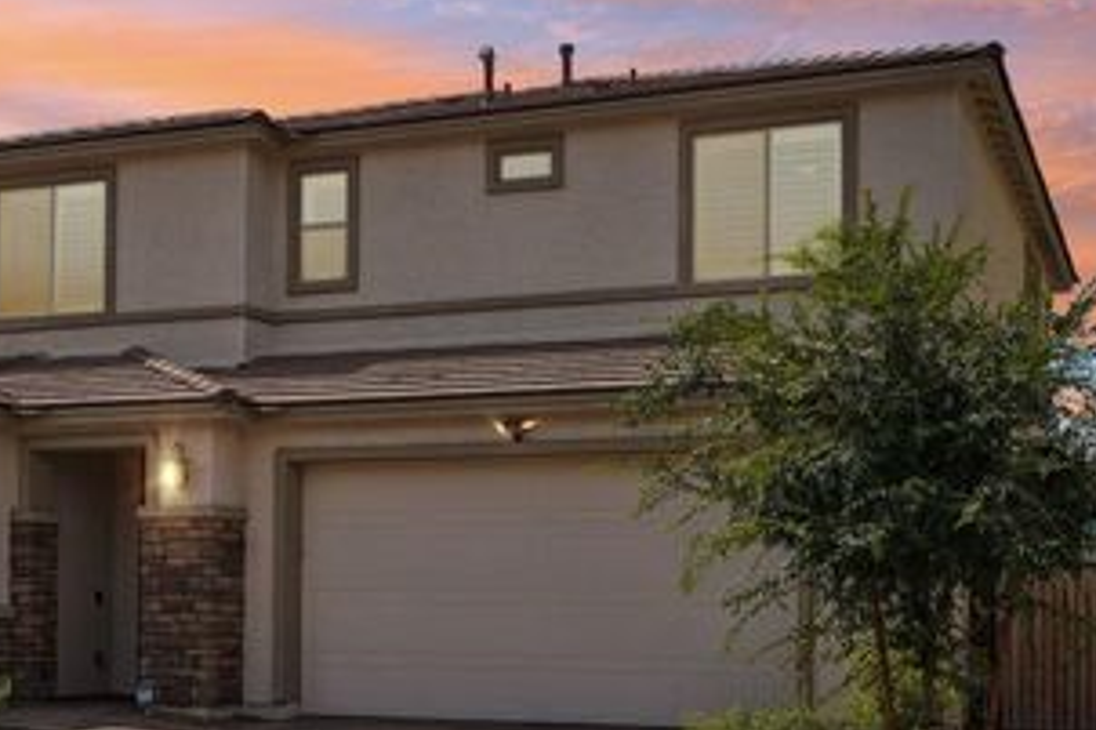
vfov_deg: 23.2
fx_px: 1765
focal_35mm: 58
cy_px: 499
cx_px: 385
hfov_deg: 34.3
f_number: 8
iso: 400
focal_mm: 35
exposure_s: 1/1250
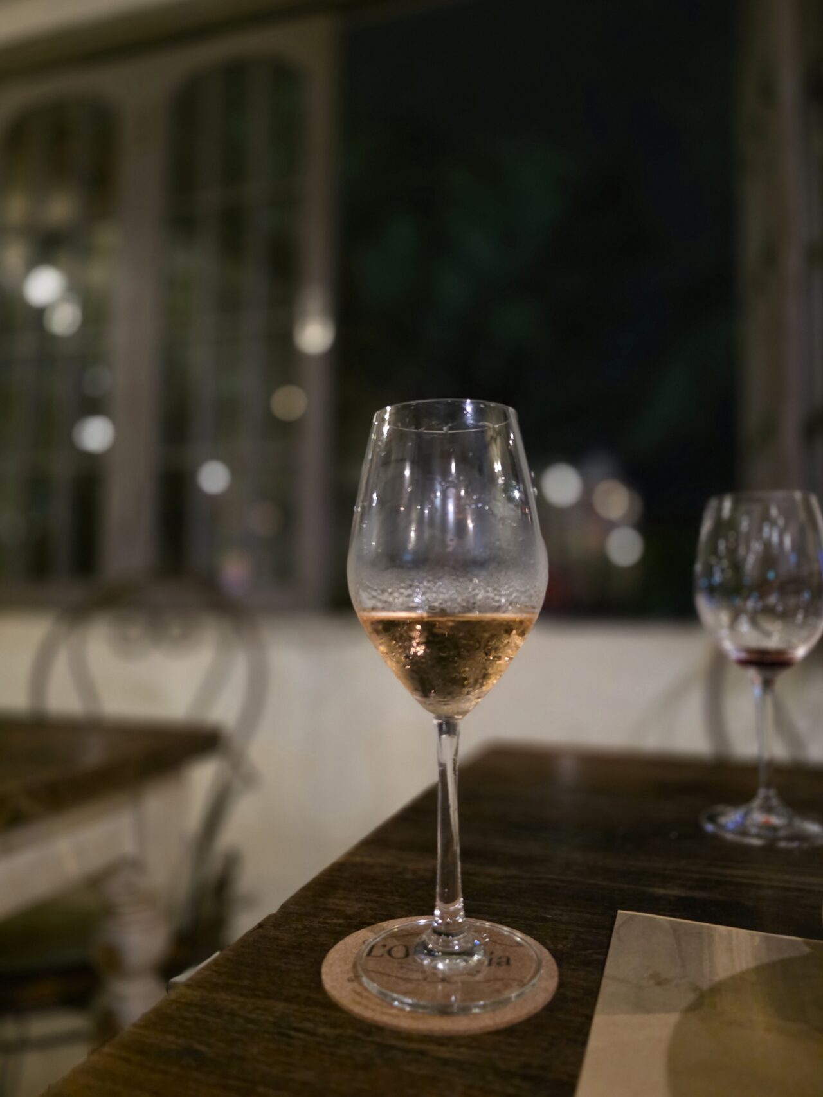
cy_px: 548
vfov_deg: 73.9
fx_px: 729
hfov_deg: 58.9
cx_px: 412
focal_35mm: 23
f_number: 1.7
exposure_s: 1/50.3
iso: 2000
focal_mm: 6.3
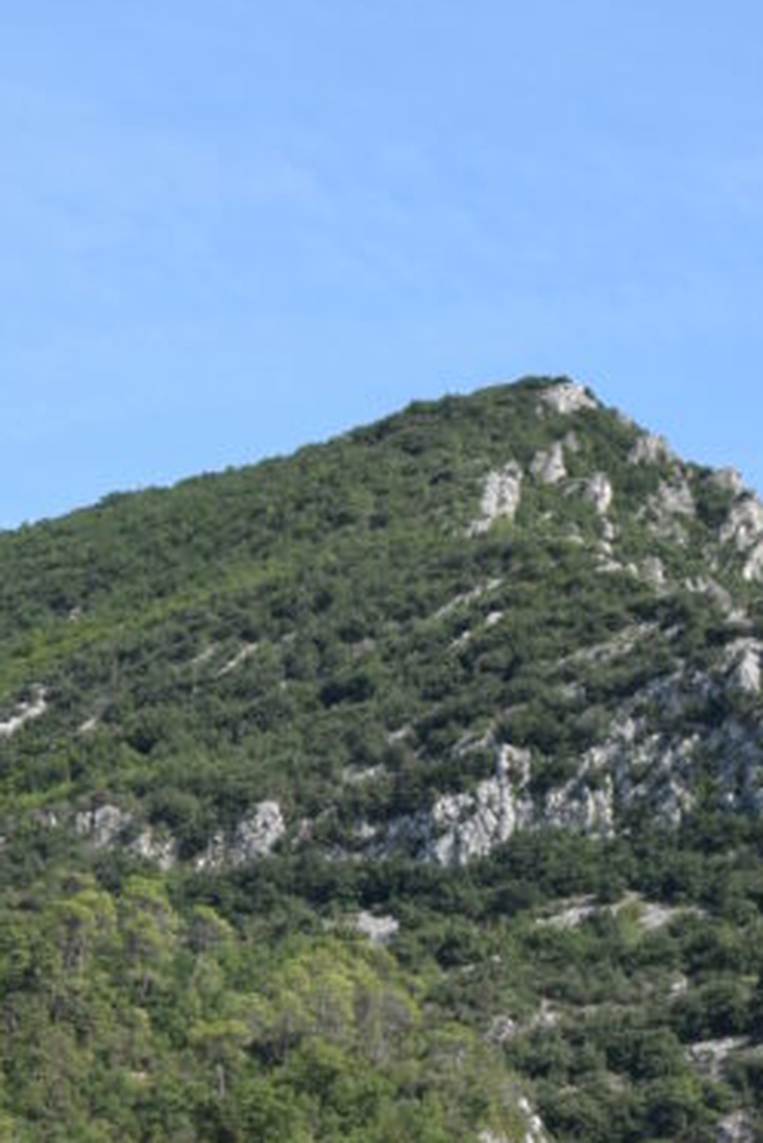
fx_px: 3398
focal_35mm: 107
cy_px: 1327
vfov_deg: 18.2
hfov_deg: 12.8
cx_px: 210
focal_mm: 26
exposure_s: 1/320
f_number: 9
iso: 200
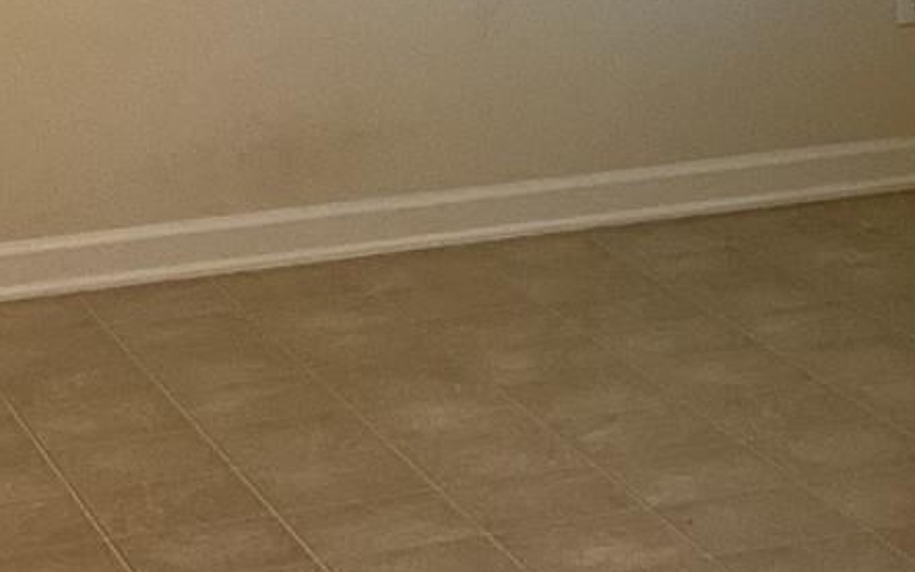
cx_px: 890
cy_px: -112
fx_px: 3541
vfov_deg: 9.1
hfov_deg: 14.5
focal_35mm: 142
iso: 80
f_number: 1.8
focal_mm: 3
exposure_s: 1/60
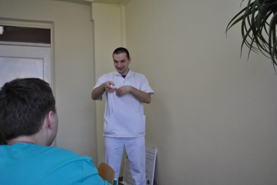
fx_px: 262
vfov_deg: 39.0
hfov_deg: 55.7
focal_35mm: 34
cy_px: 91
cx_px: 140
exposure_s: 1/160
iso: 800
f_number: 4
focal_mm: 22
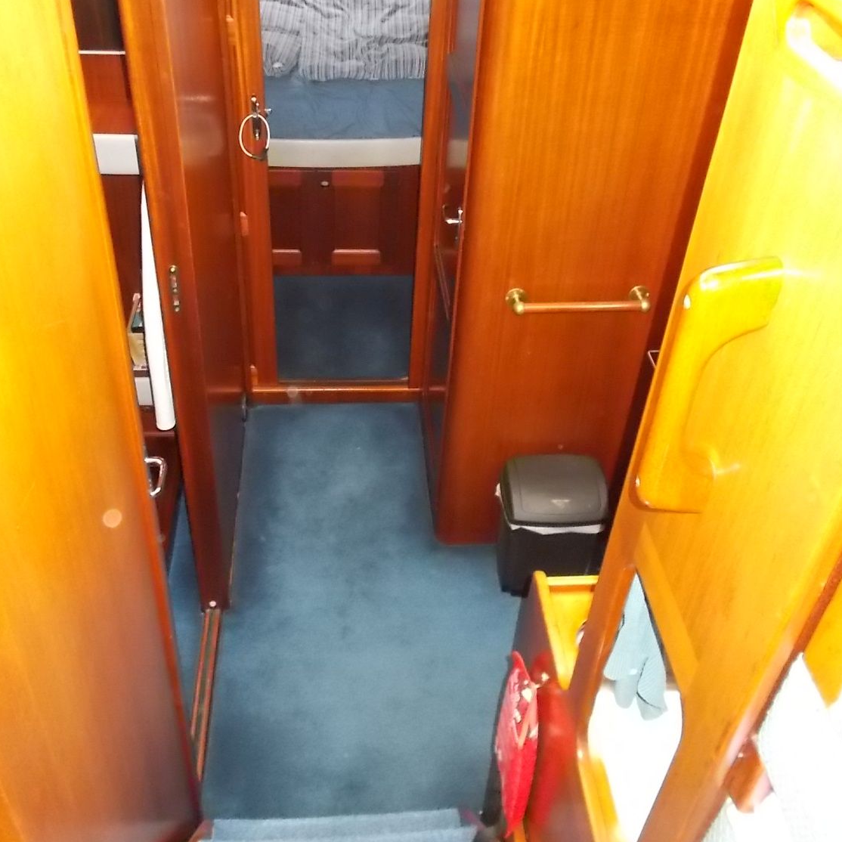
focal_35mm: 33
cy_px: 347
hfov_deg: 49.7
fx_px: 908
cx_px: 410
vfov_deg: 49.5
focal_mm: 4.6
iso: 640
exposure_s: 1/25
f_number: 3.2
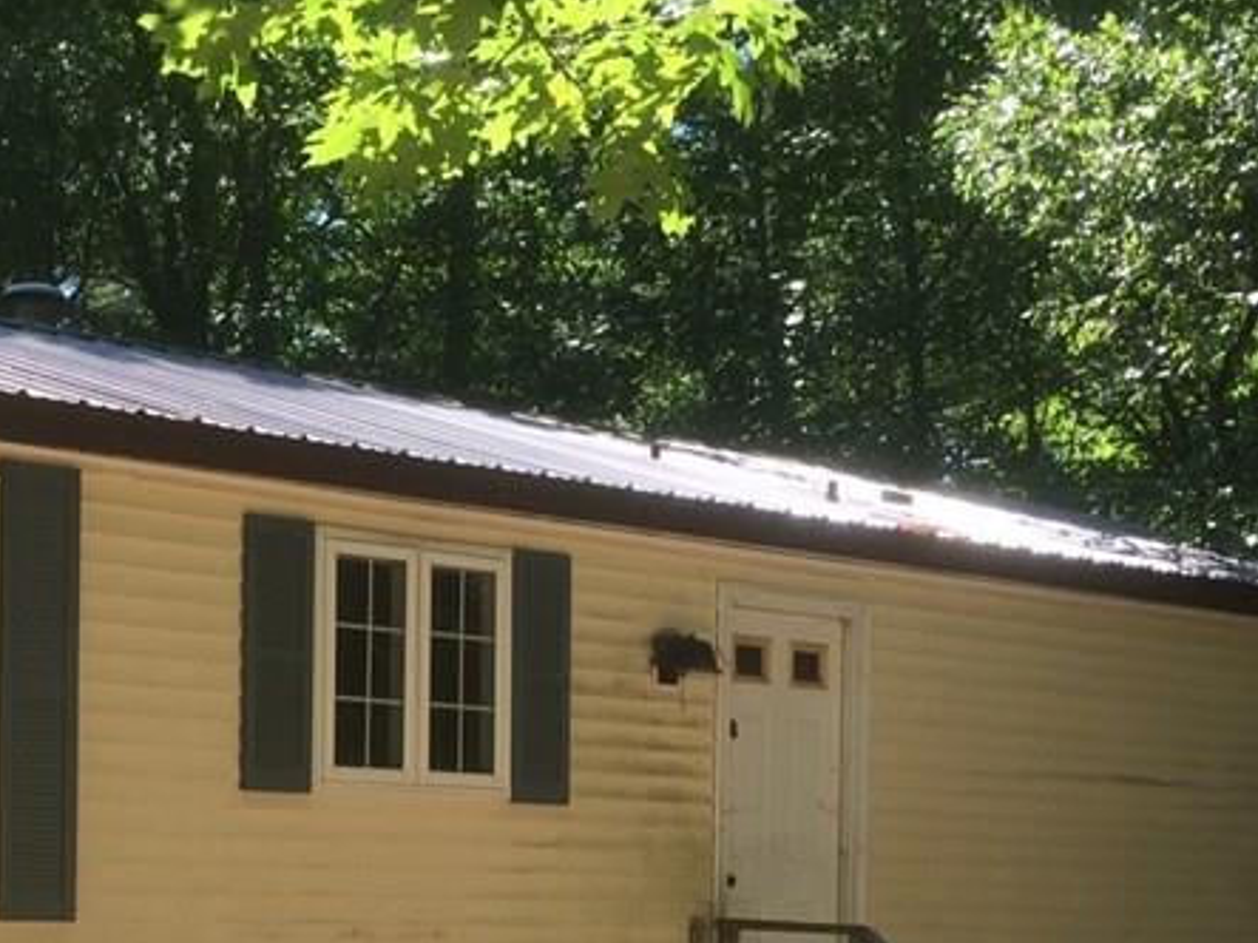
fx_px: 2434
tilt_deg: +0.1
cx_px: 352
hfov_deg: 28.6
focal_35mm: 67
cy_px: 923
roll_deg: -0.7
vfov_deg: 21.2
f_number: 2.2
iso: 32
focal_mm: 4.15
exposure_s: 1/622
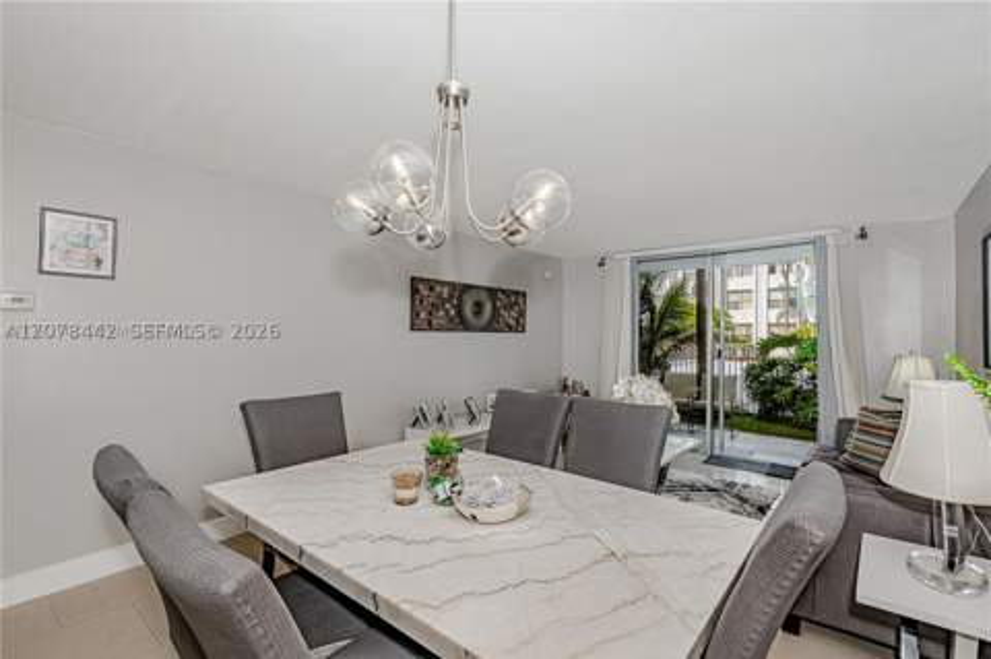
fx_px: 440
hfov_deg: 96.8
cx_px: 496
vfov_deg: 73.6
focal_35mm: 16
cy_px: 330
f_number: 8
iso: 400
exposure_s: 1/200
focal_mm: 16
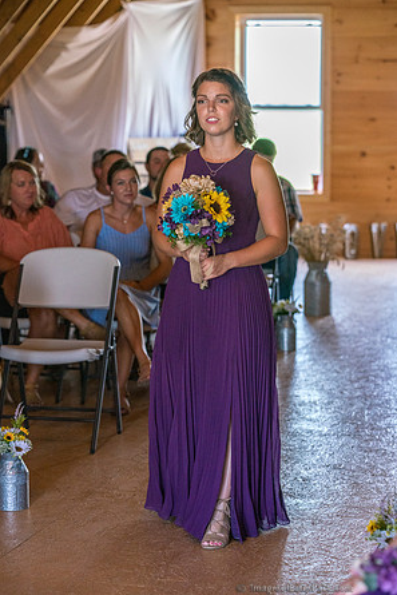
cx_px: 199
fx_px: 1504
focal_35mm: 91
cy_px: 297
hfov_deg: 15.0
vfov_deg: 22.4
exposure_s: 1/400
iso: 2500
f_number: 3.5
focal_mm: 90
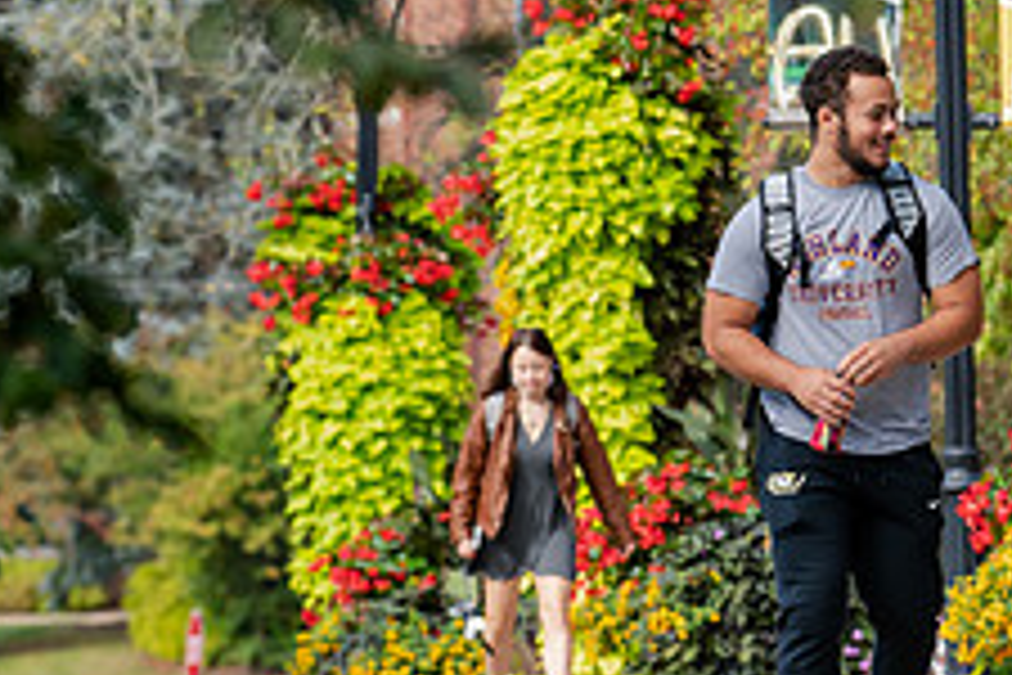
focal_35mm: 773
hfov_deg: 2.7
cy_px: 277
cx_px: 882
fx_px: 21728
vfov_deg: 1.8
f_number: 9
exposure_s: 1/320
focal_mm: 300
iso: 500
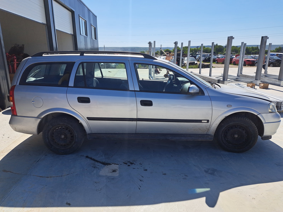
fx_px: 196
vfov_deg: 56.8
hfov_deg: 71.6
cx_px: 142
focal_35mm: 24
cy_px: 106
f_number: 1.8
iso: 50
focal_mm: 5.23
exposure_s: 1/1592
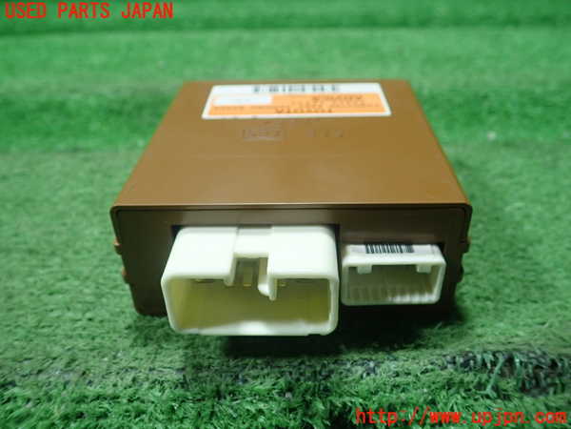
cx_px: 286
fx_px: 495
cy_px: 214
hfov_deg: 60.0
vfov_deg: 46.8
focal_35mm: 30
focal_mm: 5.5
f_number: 2.3
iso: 400
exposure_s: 1/125
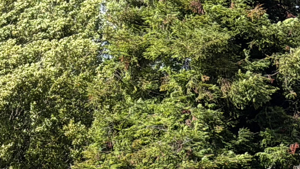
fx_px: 1504
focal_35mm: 189
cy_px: 400
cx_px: -202
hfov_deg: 10.8
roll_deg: -1.9
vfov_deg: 6.2
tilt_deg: -0.3
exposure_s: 1/2762
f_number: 1.78
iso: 80
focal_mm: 6.76
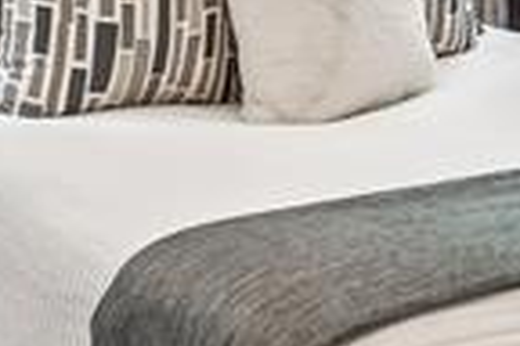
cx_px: 495
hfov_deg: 17.1
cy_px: -231
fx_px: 1698
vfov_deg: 11.0
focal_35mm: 118
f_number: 8
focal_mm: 16.5
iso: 400
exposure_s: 1/15
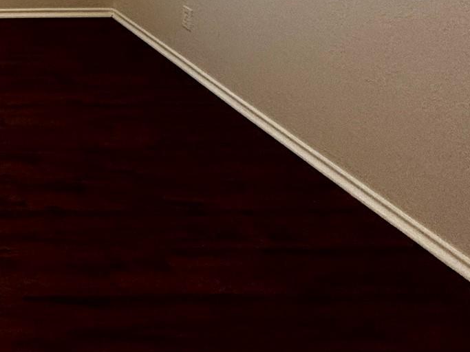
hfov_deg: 30.9
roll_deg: -1.4
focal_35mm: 42
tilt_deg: -5.0
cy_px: -158
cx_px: -187
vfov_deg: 26.3
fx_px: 570
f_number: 2.2
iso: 160
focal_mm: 2.22
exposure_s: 1/60
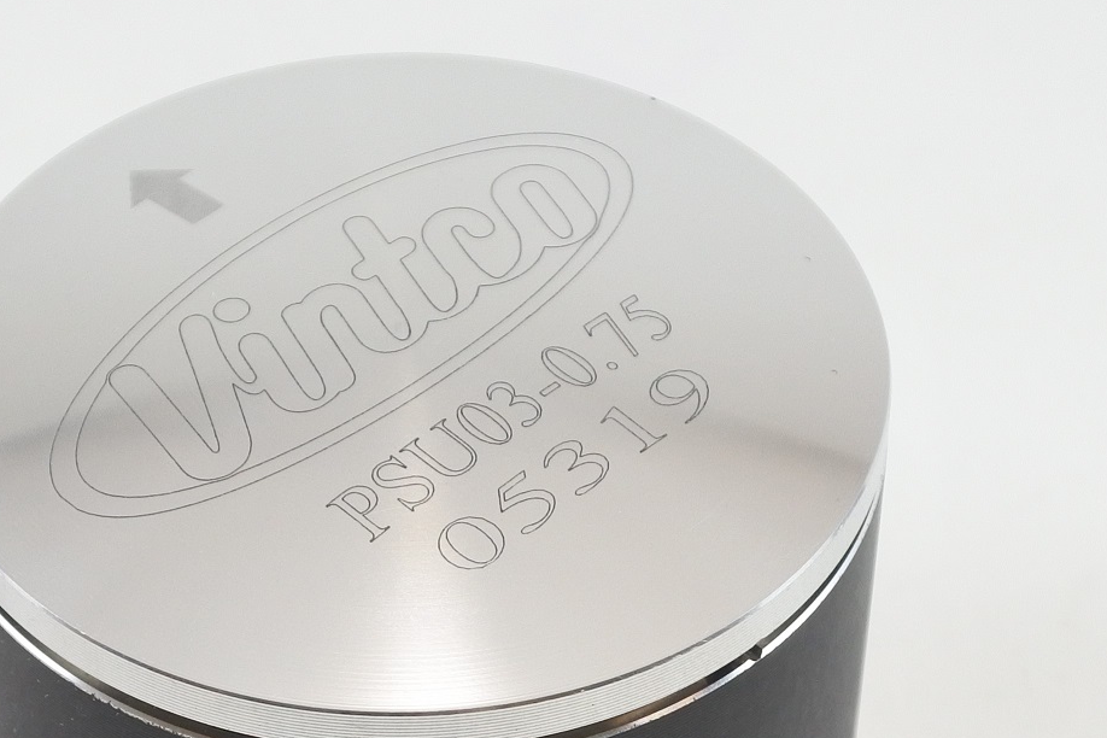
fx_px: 2398
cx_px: 418
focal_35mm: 78
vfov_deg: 17.2
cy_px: 662
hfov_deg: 25.9
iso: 450
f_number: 4.2
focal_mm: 14.7
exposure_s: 1/125
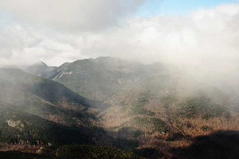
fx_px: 398
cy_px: 80
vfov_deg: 22.6
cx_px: 120
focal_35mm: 60
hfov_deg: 33.4
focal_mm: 40
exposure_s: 1/250
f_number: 6.3
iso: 200
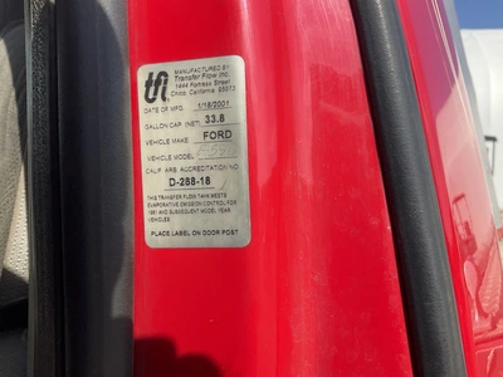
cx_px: 252
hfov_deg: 61.7
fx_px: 421
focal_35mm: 29
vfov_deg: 48.2
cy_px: 188
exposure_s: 1/842
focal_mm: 3
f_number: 1.8
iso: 25
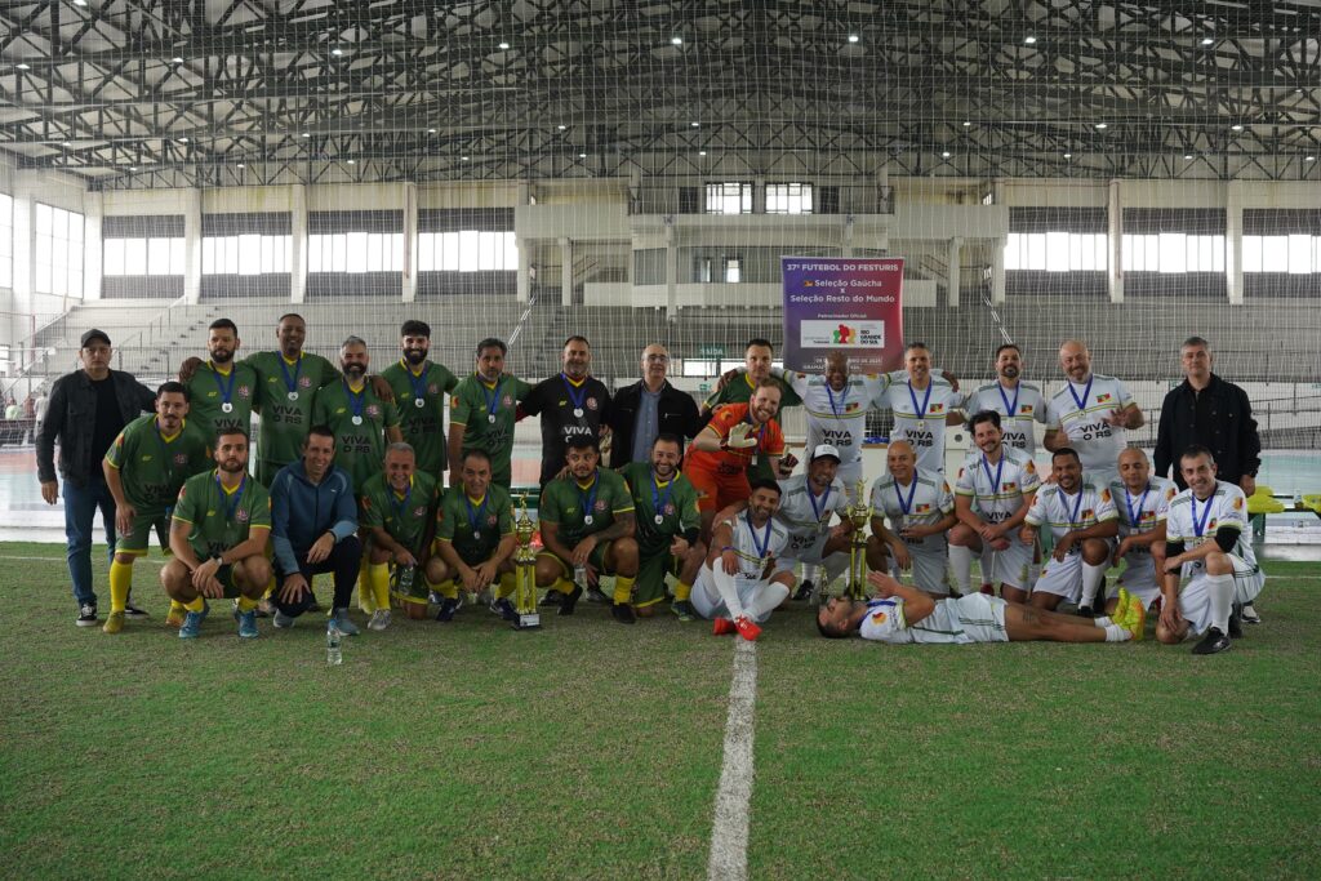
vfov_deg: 37.9
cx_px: 660
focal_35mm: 35
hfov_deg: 54.4
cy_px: 440
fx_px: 1284
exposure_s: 1/200
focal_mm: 35
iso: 1250
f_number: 4
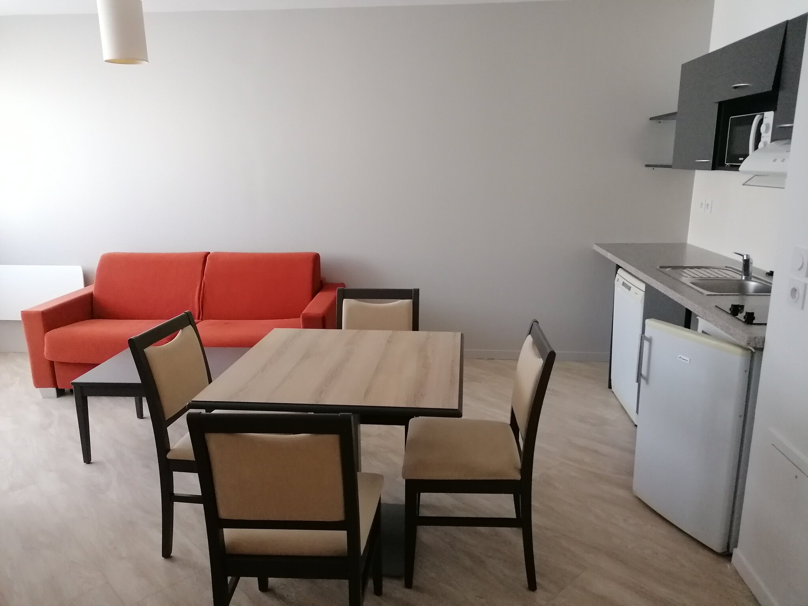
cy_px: 303
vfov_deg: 51.4
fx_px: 630
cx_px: 404
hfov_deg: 65.3
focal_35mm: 27
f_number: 1.8
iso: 500
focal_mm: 4.75
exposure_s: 1/100
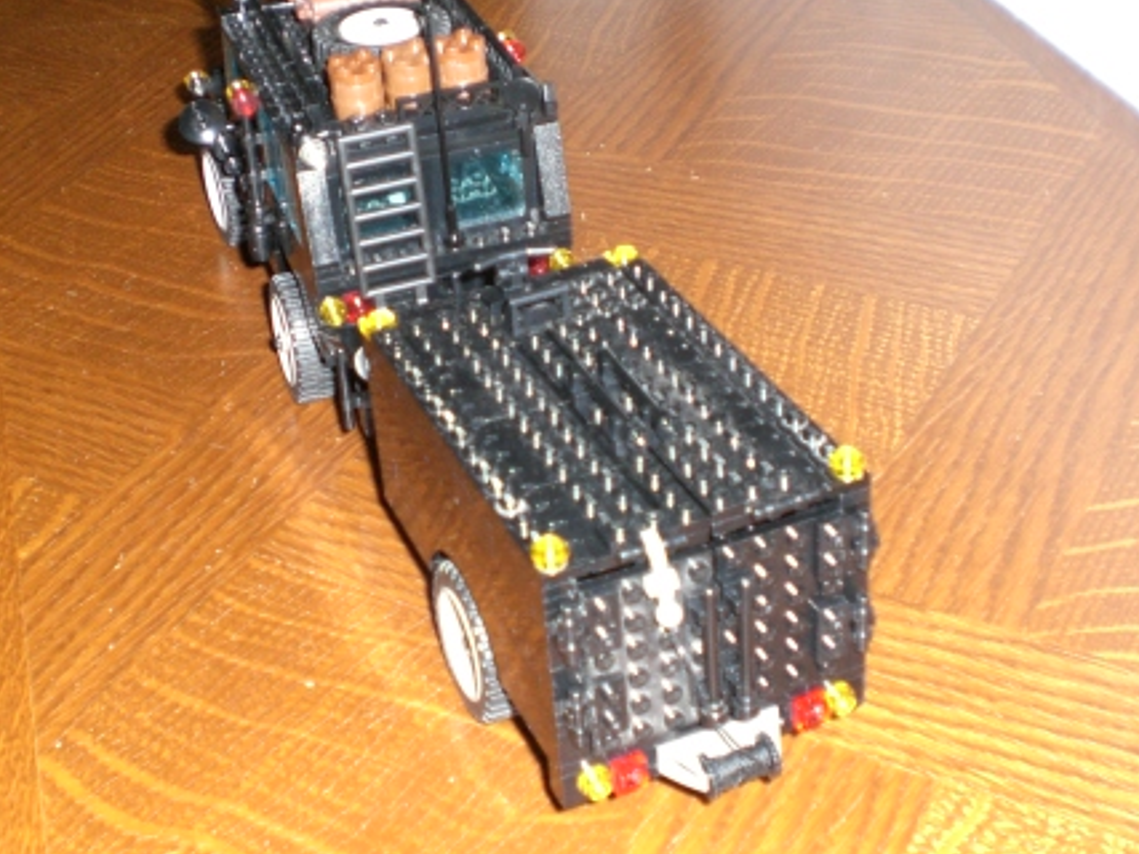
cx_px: 515
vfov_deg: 25.6
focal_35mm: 57
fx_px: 1875
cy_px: 392
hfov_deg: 33.8
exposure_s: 1/60
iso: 200
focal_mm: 6.3
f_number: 3.1
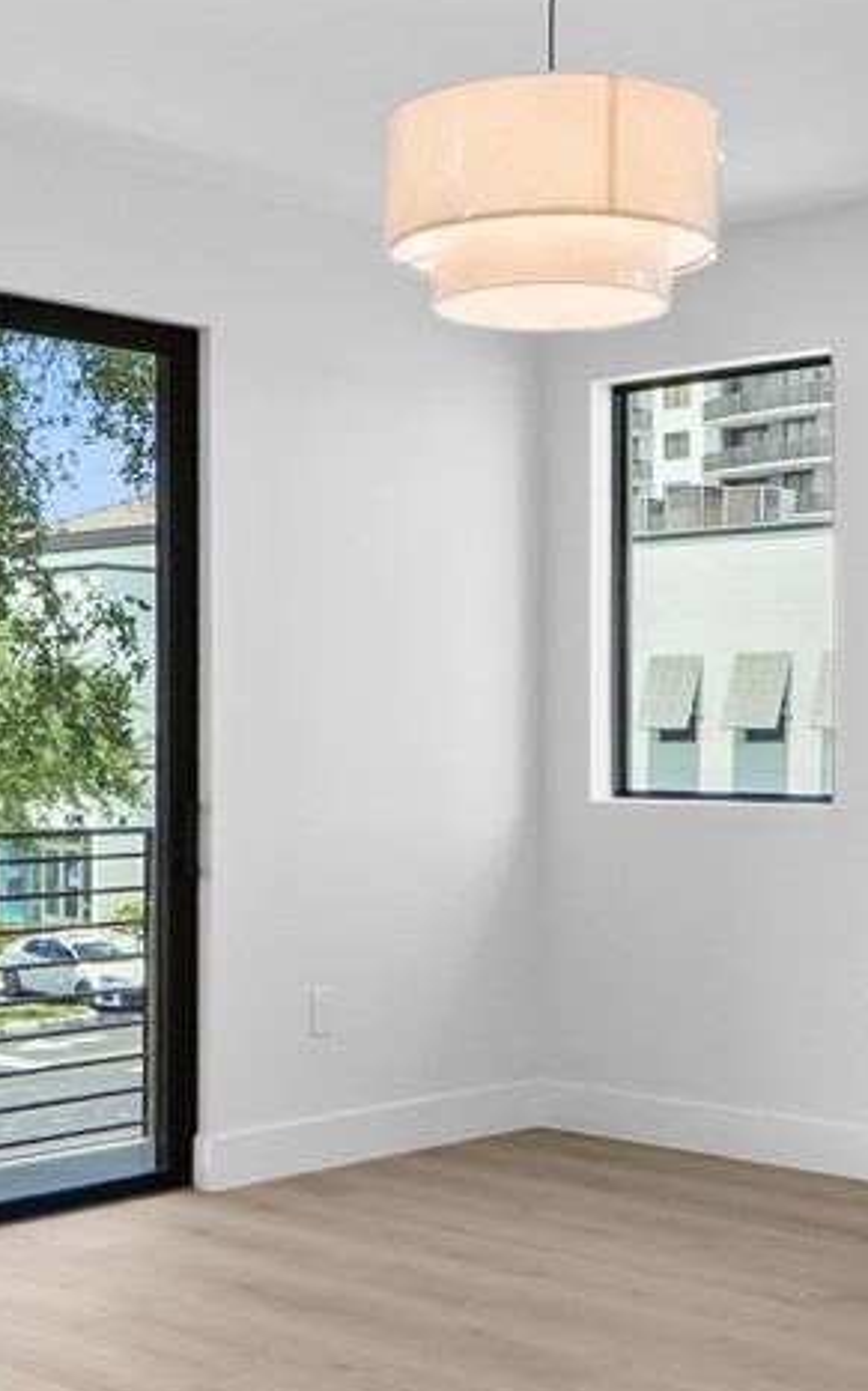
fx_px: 1969
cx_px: 324
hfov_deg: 24.8
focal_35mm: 52
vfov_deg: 38.9
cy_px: 712
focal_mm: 14
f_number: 13
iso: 250
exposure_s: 1/25
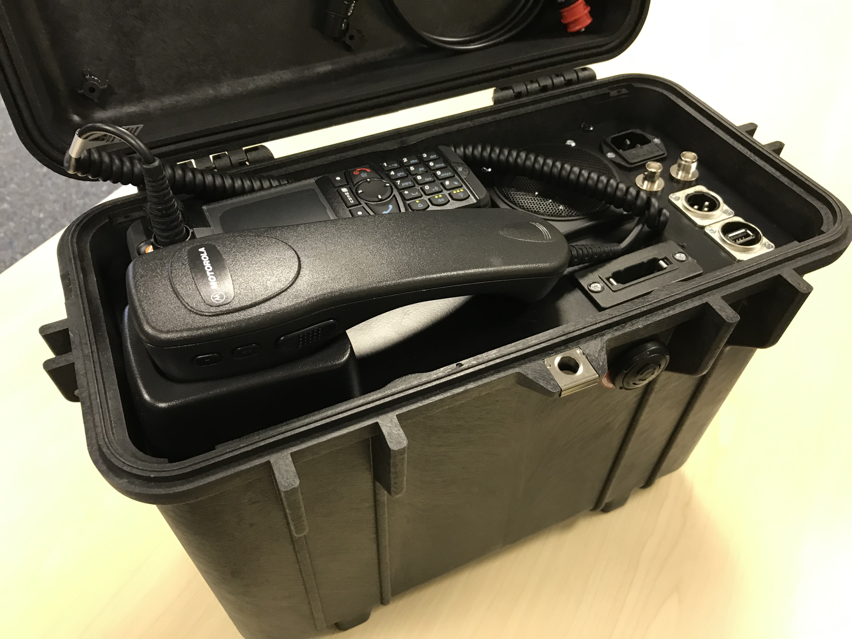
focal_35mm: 28
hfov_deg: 63.4
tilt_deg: -46.9
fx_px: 689
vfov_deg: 49.7
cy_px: 320
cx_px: 426
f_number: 1.8
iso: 64
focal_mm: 3.99
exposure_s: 1/17
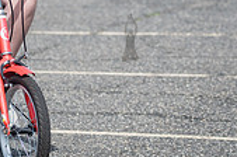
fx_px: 2799
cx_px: -37
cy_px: -18
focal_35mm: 426
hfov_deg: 4.8
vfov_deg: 3.2
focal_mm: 120
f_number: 4.5
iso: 250
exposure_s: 1/1600
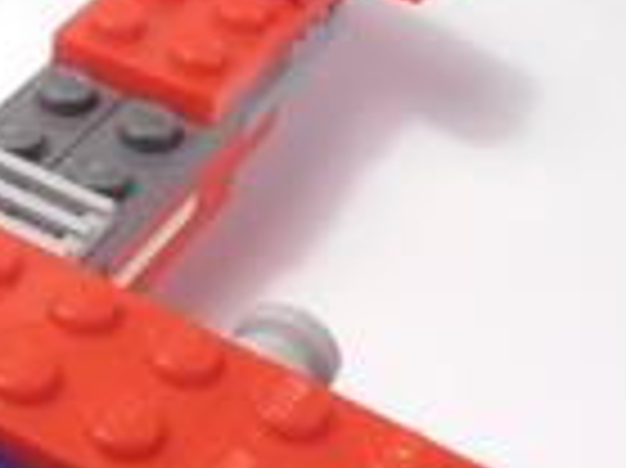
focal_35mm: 96
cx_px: -86
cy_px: 288
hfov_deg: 19.5
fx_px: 1735
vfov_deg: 15.4
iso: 80
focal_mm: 6.61
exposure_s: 1/50
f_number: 3.9
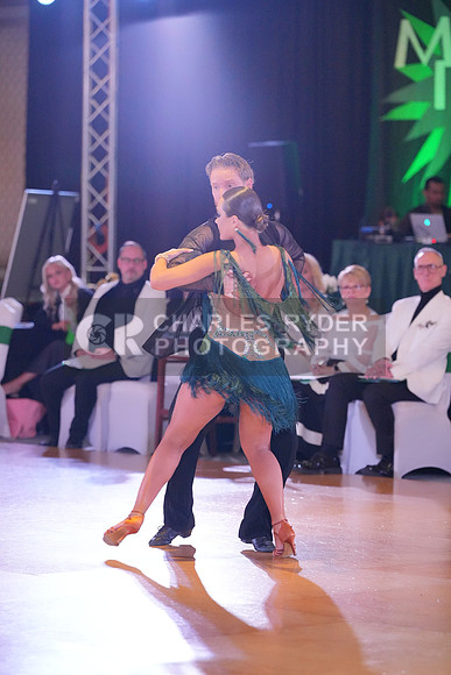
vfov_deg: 13.0
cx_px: 226
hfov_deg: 8.7
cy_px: 338
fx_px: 2967
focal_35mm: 158
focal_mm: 158
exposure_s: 1/500
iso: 6400
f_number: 3.5
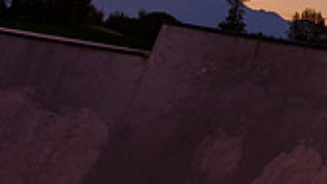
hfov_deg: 18.7
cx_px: 362
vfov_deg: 11.0
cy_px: 26
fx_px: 954
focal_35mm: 110
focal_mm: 24
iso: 500
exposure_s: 1/250
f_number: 4
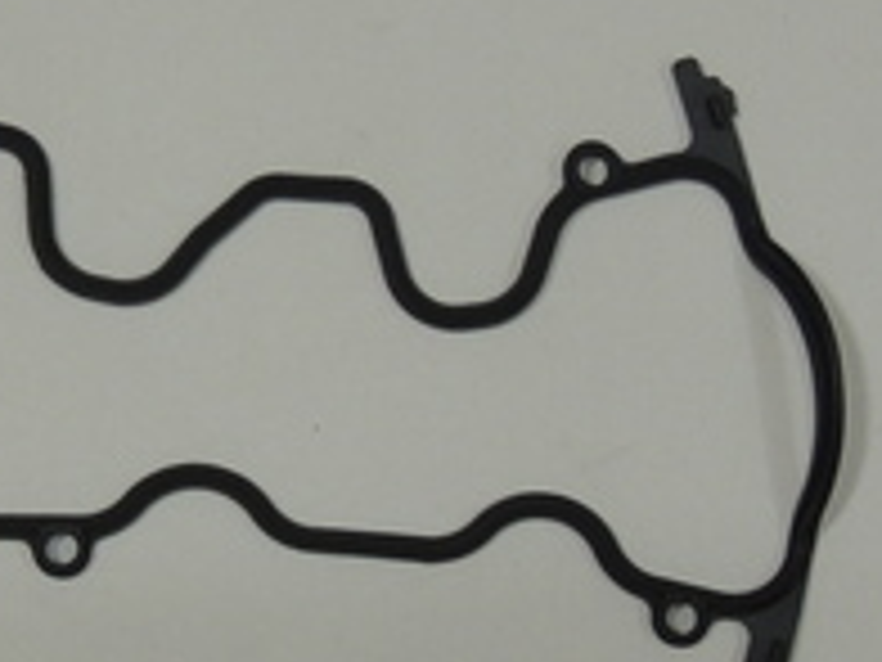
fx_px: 3898
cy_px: 426
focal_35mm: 153
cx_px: 50
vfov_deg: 9.7
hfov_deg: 12.8
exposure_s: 1/30
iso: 400
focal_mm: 10.7
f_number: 3.7
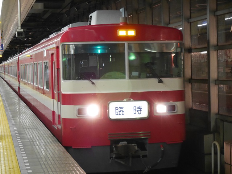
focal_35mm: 84
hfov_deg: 23.3
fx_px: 563
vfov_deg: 17.6
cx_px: 116
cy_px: 87
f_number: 5.6
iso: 3200
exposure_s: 1/60
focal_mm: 42
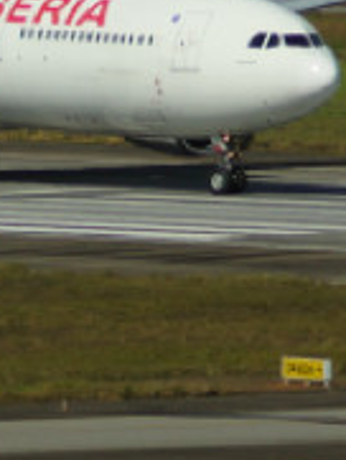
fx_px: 19528
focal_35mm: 1467
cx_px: -221
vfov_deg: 1.4
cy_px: 426
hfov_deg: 1.0
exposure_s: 1/1600
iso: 125
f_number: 5.6
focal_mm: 180
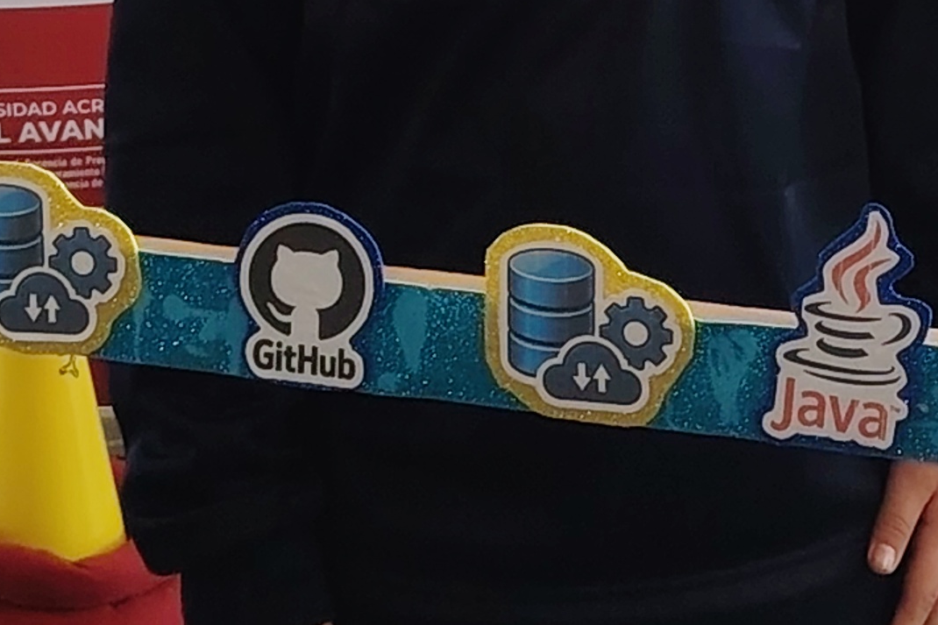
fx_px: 3647
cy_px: -496
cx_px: 811
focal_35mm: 140
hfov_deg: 14.5
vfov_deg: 9.3
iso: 179
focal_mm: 5.25
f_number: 1.75
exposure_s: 1/33.3
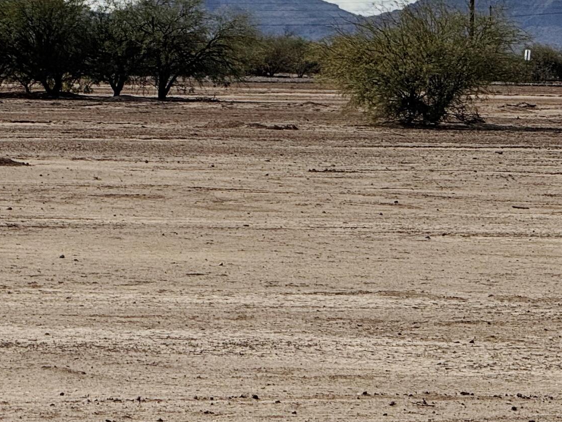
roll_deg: -1.0
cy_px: 10
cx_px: -152
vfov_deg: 4.6
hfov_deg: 6.1
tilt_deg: +1.8
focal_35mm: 323
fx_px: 5243
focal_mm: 15.66
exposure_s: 1/4367
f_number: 2.8
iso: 50
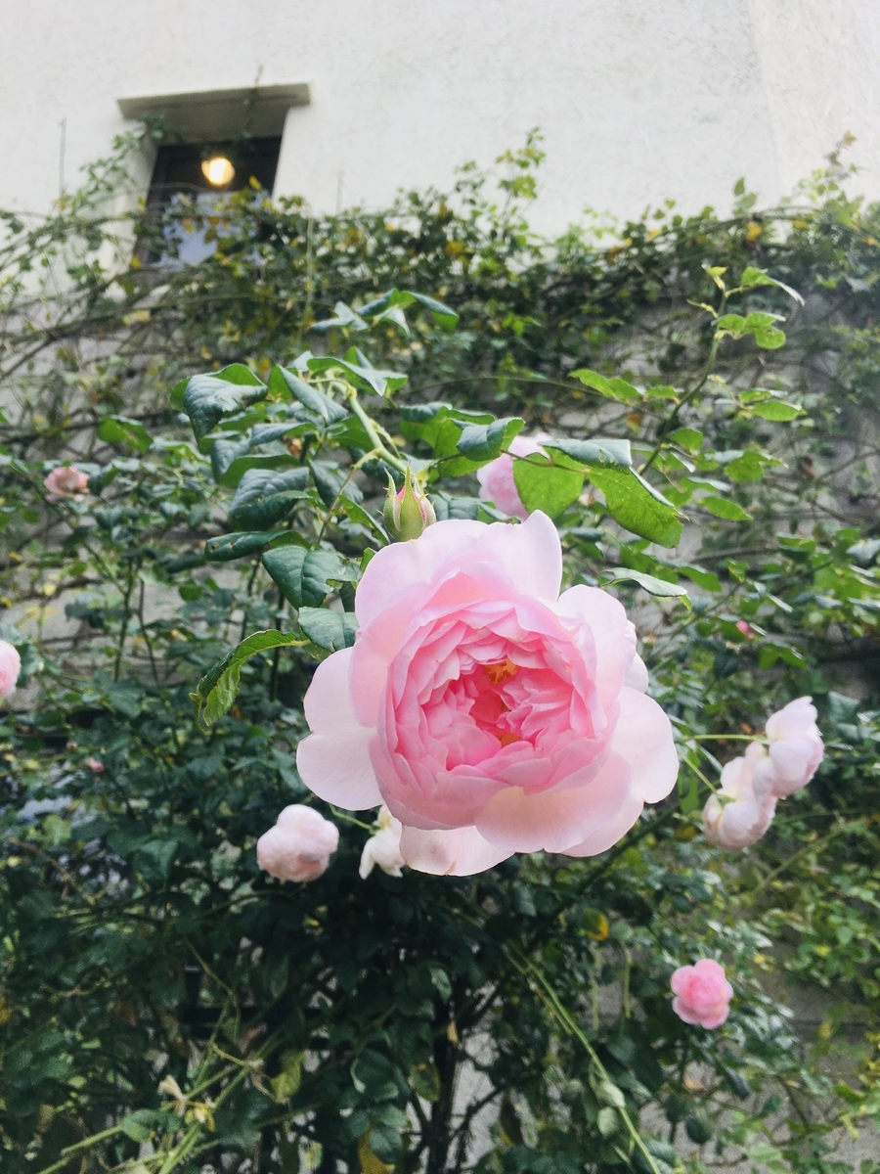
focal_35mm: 29
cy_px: 587
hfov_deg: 48.2
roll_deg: -1.6
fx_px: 983
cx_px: 440
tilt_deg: +29.4
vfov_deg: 61.7
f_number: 2.2
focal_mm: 4.15
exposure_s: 1/418
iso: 25
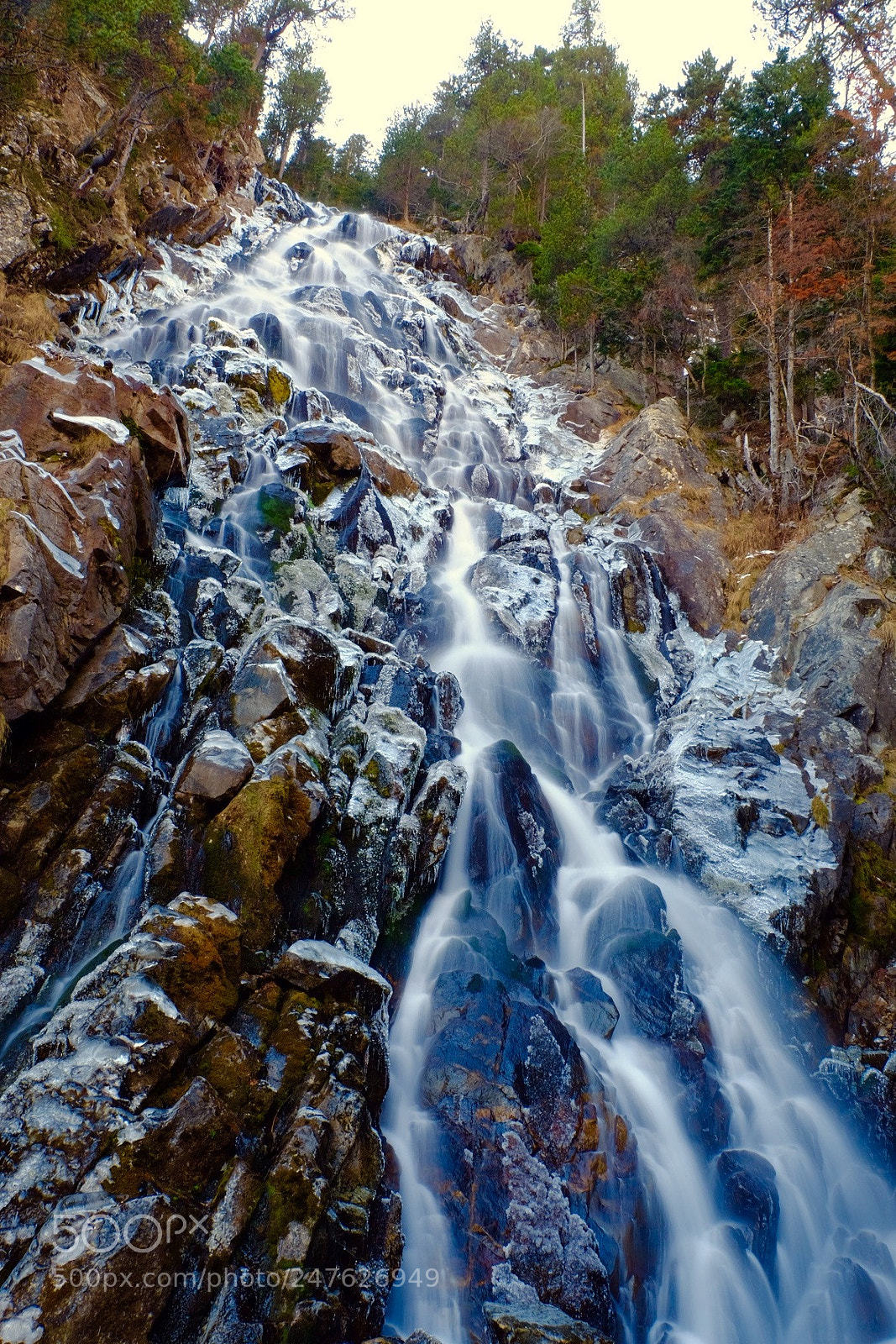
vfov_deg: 61.9
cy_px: 672
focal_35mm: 30
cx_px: 448
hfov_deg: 43.6
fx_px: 1120
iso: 200
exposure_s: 1.3
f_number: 20
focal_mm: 20.1
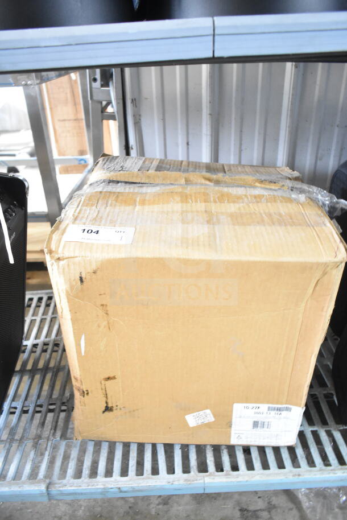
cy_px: 260
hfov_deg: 48.0
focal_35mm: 27
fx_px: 390
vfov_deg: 67.4
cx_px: 174
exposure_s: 1/30
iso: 3600
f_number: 3.5
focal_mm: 18
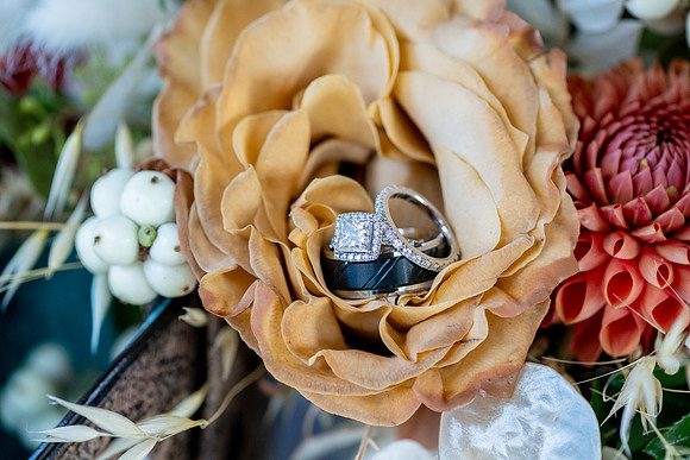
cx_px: 345
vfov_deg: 13.0
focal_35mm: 105
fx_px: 2013
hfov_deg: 19.5
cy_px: 230
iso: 1600
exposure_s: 1/320
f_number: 5.6
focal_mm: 105
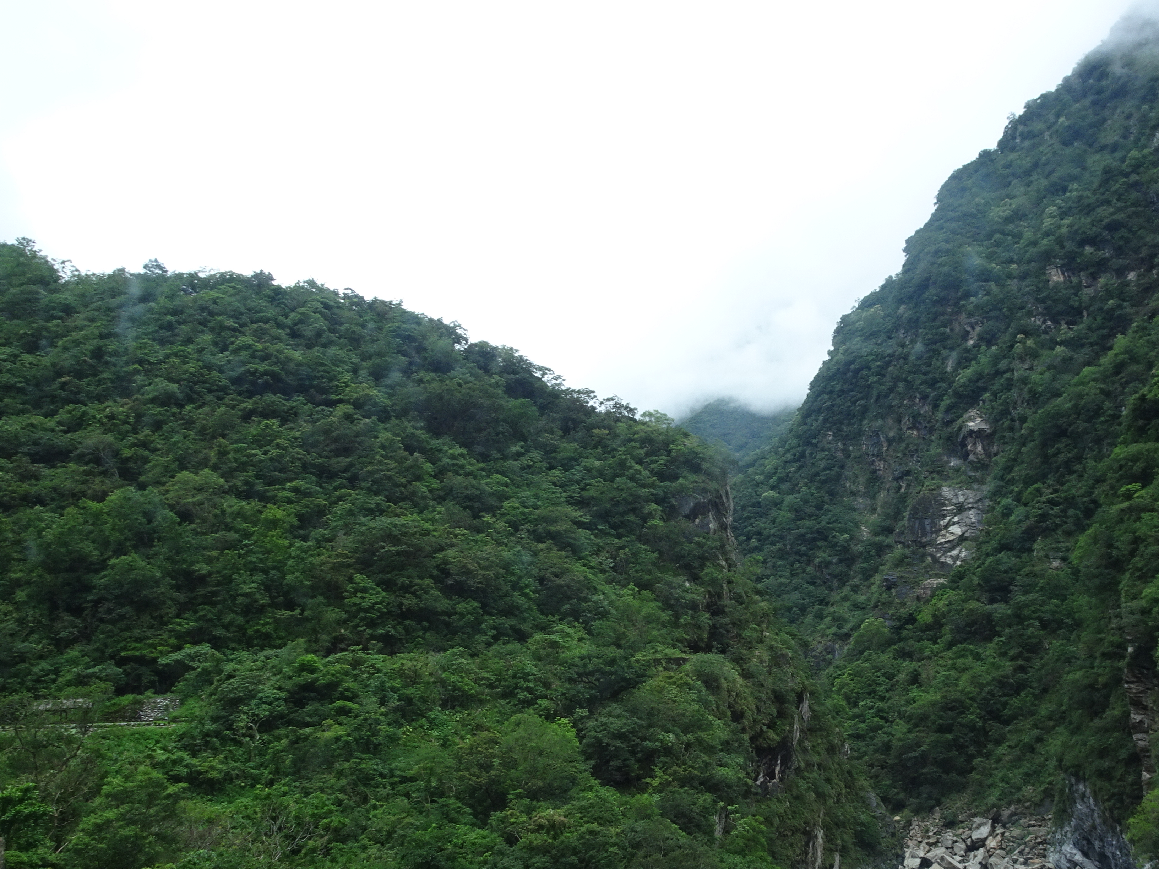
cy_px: 568
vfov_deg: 39.3
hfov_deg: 50.8
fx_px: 1205
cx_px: 731
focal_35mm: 36
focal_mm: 4.1
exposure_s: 1/400
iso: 80
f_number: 3.5
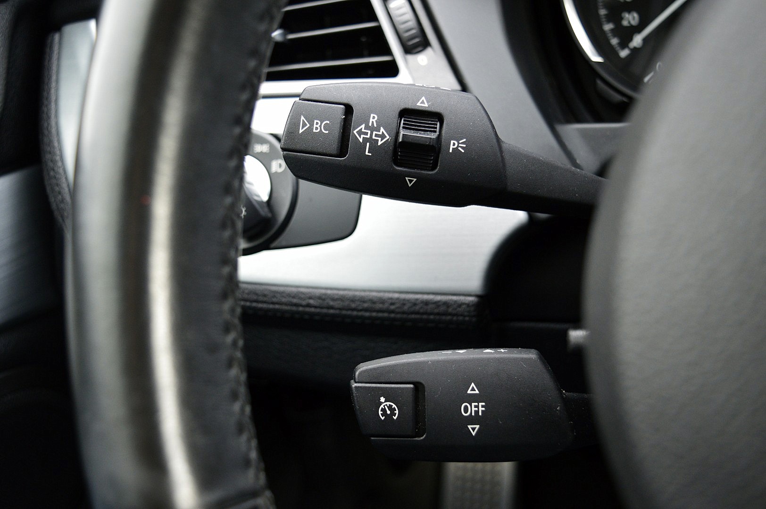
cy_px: 254
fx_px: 829
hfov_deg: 49.6
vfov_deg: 34.2
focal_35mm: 39
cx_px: 383
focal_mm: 26
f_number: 4.5
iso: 800
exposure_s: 1/60
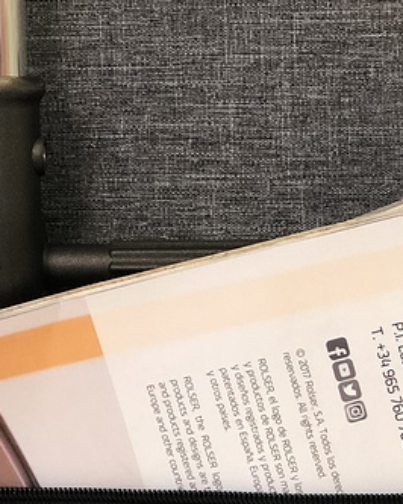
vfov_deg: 13.3
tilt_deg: -8.2
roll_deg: +0.5
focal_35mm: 145
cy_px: 222
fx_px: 2164
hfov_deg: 10.6
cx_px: 307
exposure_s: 1/50
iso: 200
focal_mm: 6.6
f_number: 2.8
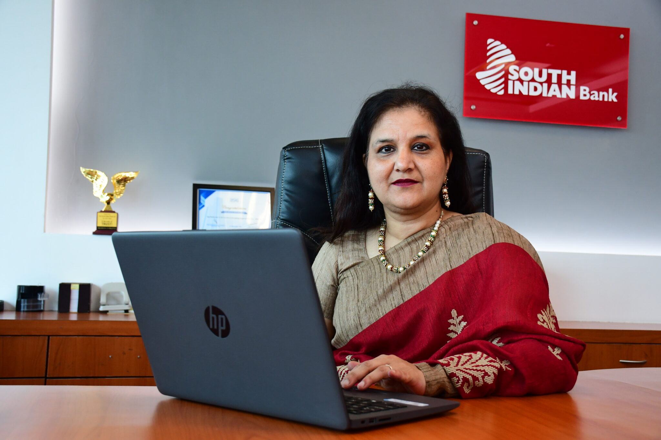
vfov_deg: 33.4
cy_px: 220
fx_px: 734
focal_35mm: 40
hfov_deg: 48.5
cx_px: 330
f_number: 5.6
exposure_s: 1/125
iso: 1250
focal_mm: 27
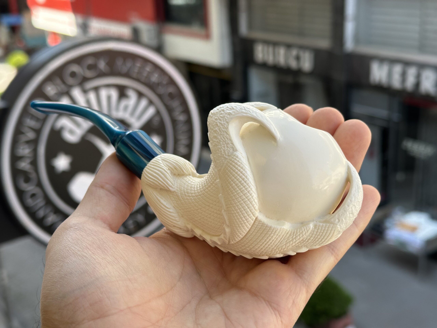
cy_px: 164
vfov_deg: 30.3
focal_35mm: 48
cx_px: 218
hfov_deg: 39.7
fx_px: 606
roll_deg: +3.0
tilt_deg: -18.9
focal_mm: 6.86
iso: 64
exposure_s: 1/564
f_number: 1.78
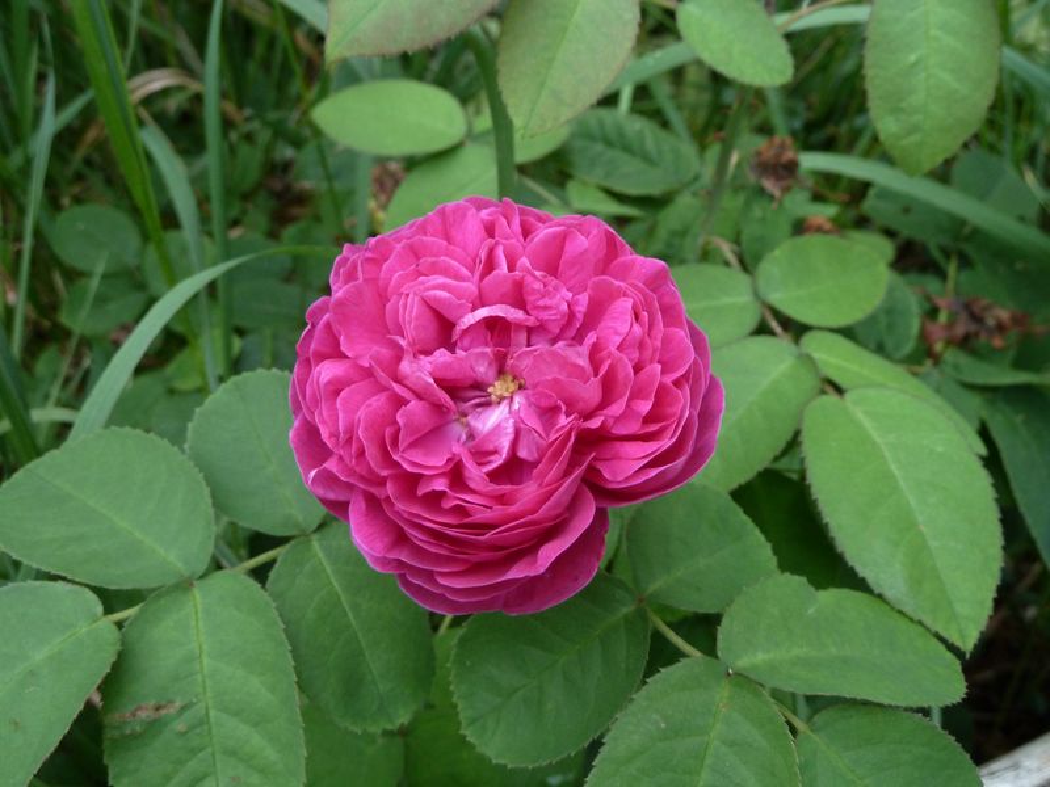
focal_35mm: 37
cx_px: 525
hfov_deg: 50.1
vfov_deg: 38.7
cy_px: 394
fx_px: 1122
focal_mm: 6.1
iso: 250
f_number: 3.6
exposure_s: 1/30
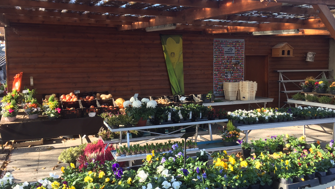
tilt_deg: -3.7
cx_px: 169
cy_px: 85
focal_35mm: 32
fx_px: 284
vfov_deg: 36.6
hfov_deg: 61.0
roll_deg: +0.1
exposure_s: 1/119
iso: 32
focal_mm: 4.15
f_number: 2.2
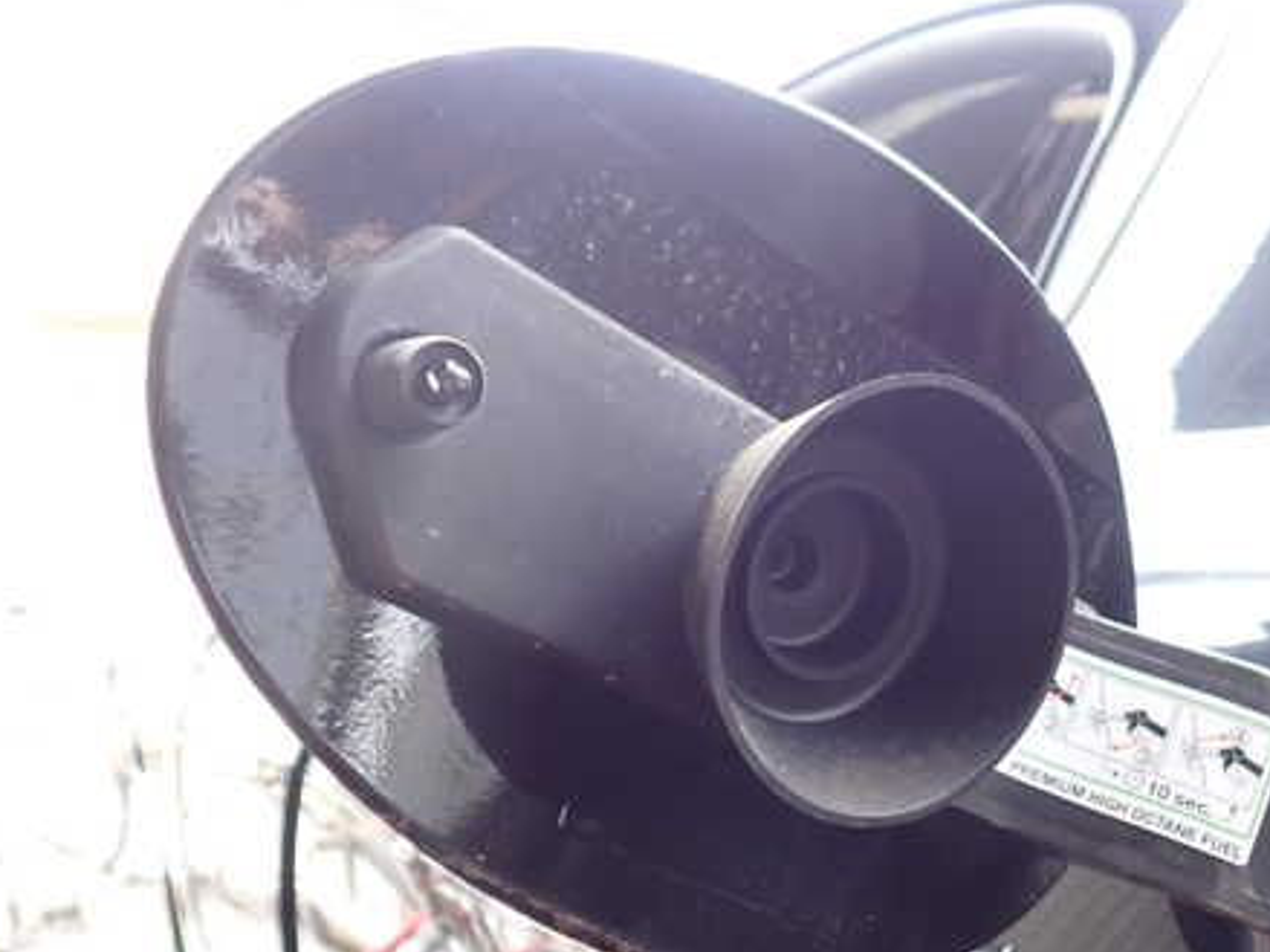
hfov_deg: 45.2
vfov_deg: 35.1
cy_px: 544
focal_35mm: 41
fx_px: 1504
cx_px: 824
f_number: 2.3
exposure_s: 1/60
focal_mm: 5.4
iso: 100
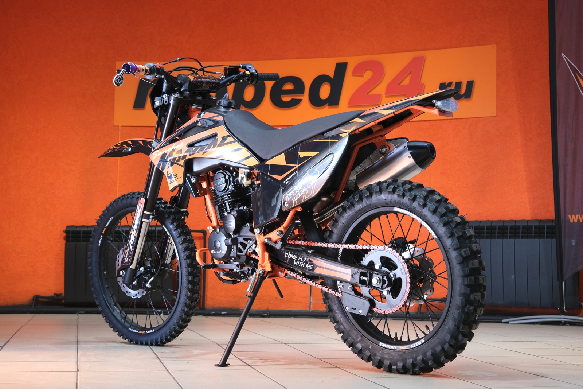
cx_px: 292
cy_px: 194
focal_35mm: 54
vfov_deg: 25.1
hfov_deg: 36.9
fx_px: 875
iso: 1250
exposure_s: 1/100
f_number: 4
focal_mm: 35.8
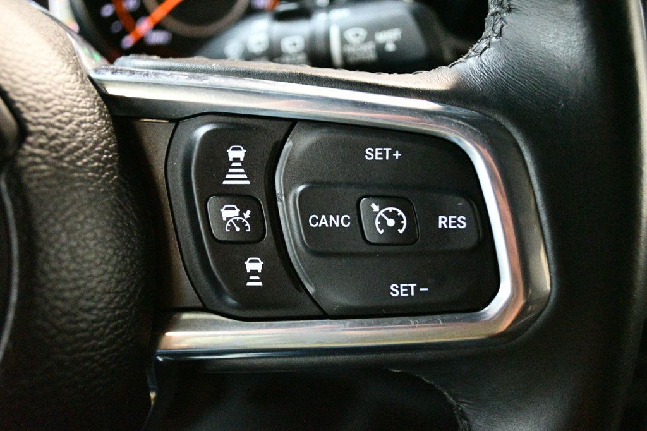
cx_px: 324
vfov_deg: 31.2
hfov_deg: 45.4
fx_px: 773
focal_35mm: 43
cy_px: 216
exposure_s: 1/30
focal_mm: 29
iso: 12800
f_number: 4.5
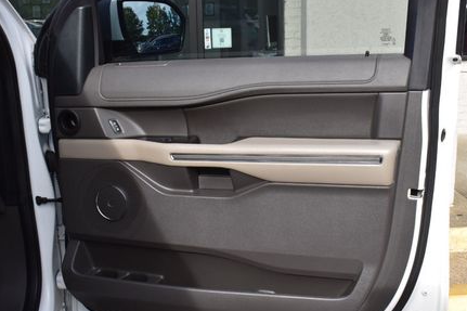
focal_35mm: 47
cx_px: 241
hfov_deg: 42.1
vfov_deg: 28.8
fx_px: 606
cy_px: 151
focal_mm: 21
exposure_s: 1/320
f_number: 10
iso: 400
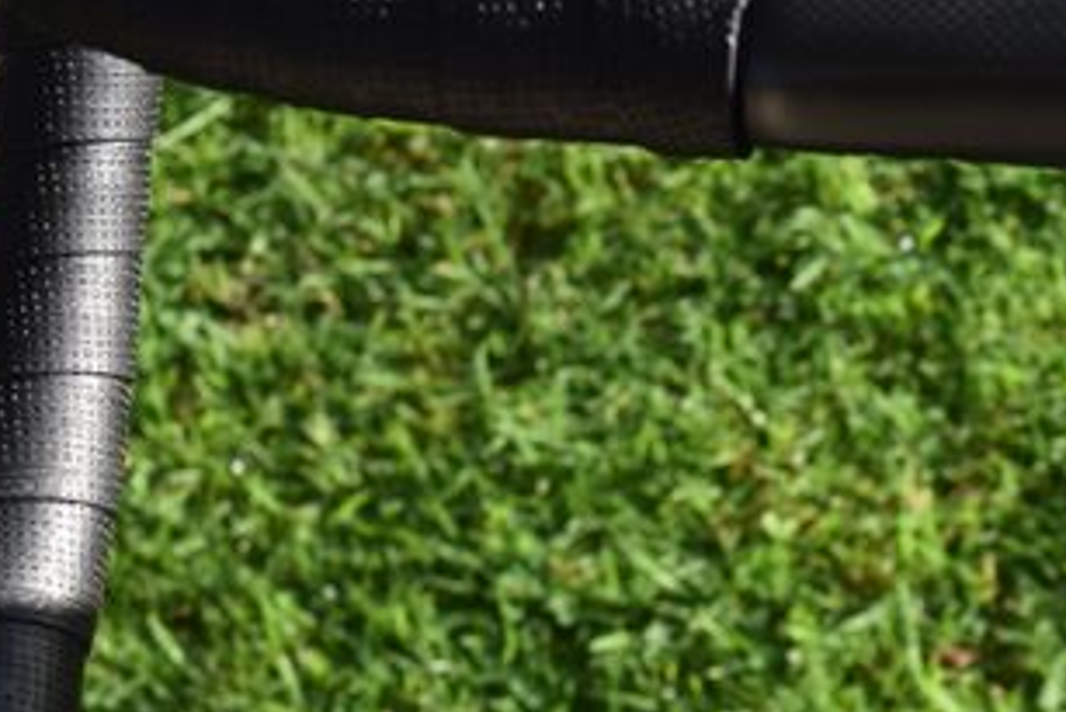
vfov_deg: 9.1
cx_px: 1340
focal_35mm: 150
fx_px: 4444
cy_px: 89
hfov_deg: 13.3
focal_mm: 24
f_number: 8
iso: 250
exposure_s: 1/250
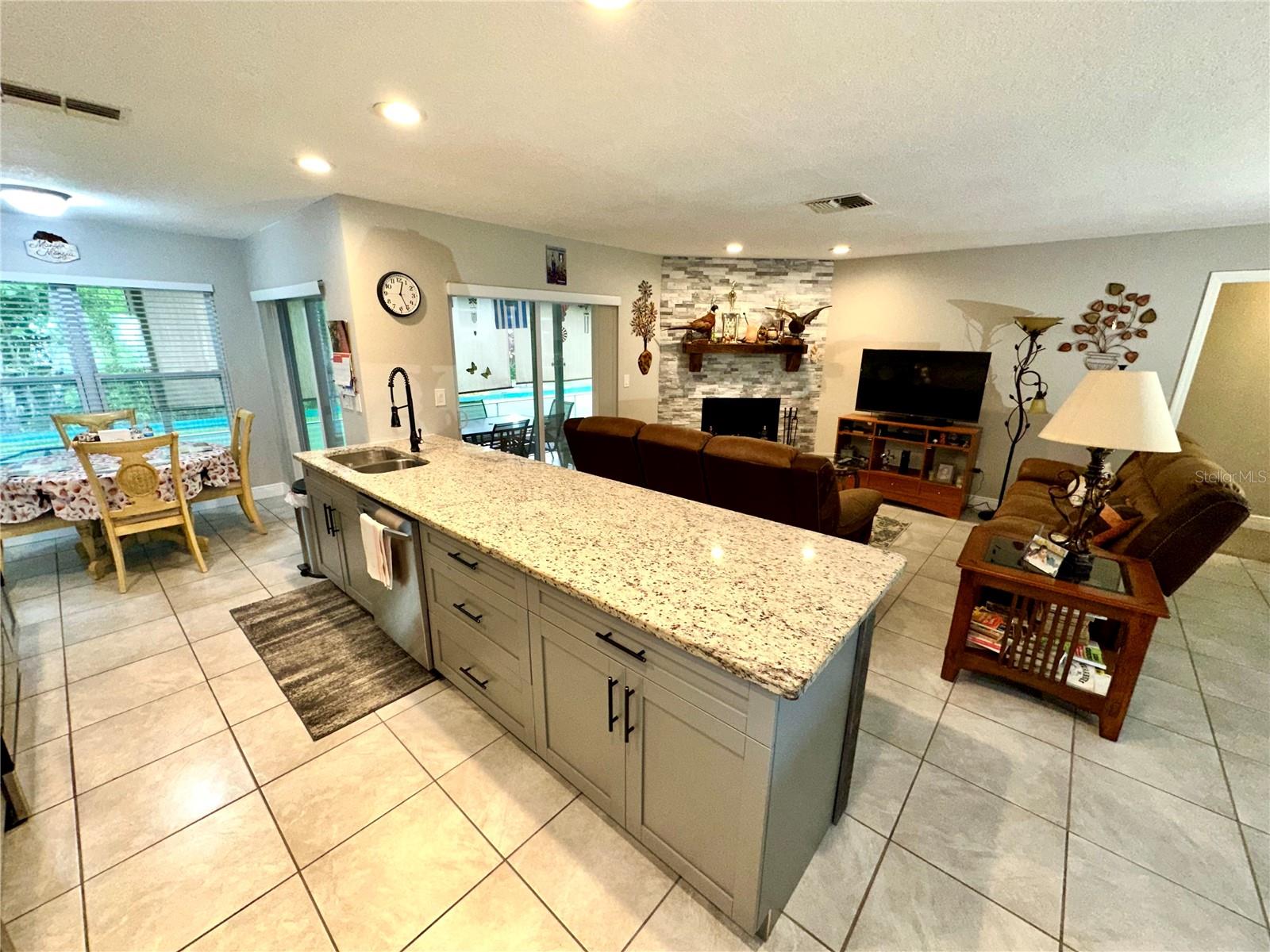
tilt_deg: -16.1
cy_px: 476
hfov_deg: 102.1
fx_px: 514
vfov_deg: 85.7
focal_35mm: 14
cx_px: 635
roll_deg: -0.8
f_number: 2.2
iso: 200
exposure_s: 1/60
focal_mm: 2.22
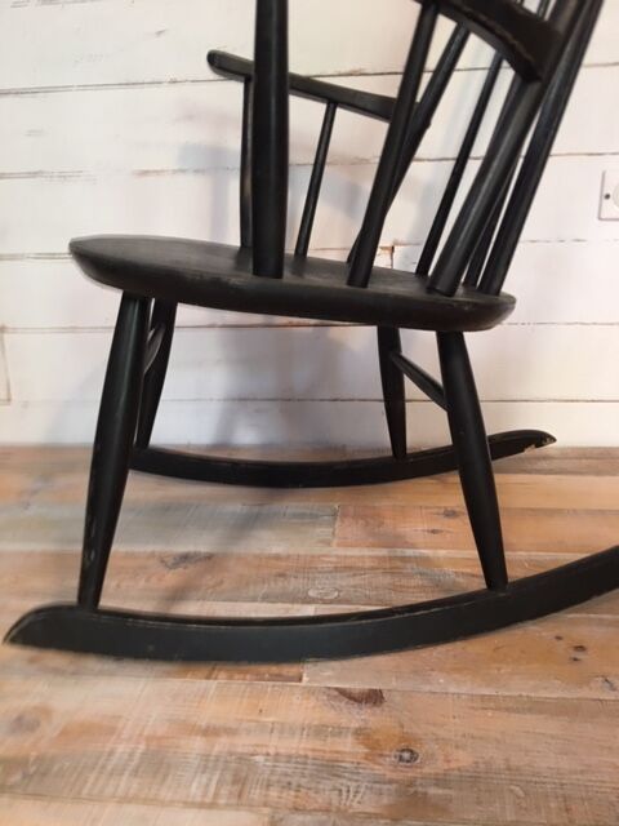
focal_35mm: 29
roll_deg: +0.7
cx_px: 310
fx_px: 691
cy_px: 413
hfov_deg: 48.2
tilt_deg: -14.0
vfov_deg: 61.7
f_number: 2.2
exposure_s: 1/17
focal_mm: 4.15
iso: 80
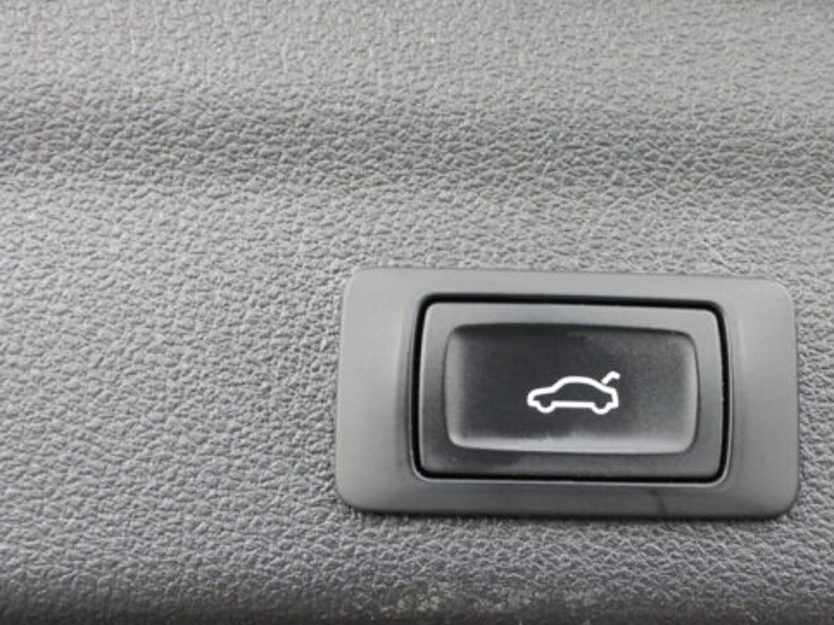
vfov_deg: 26.1
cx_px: 572
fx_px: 1349
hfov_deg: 34.0
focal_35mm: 56
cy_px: 364
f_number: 3.2
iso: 100
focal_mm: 6.8
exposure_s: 1/50
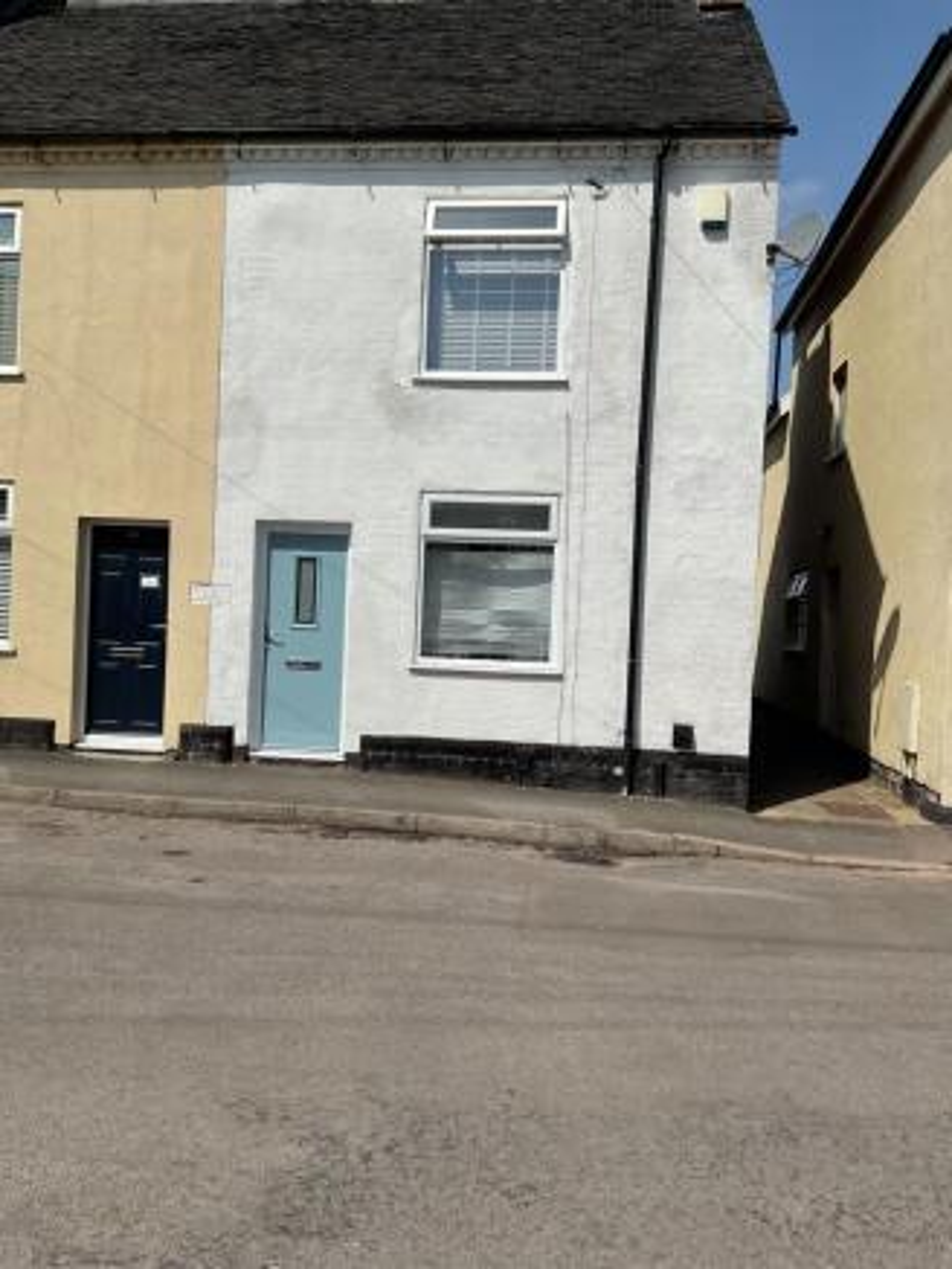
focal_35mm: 29
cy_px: 634
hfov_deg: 48.2
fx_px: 1063
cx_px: 476
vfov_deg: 61.6
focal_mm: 3
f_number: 1.8
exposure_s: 1/4065
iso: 16
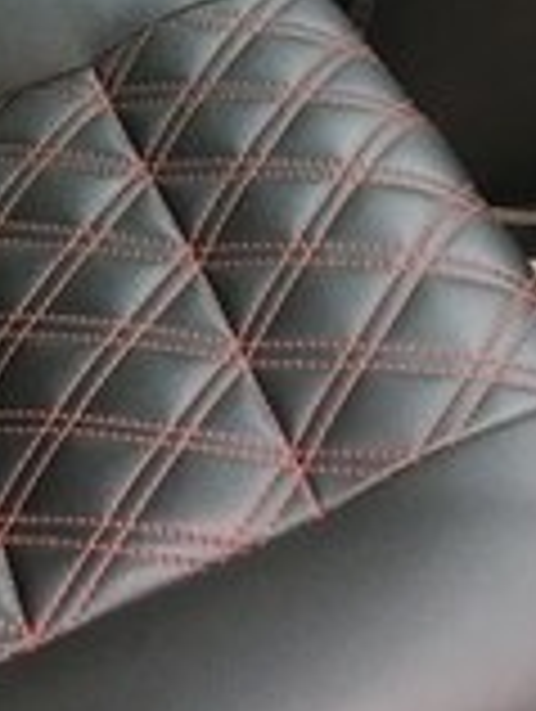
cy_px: -279
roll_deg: -2.8
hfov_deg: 16.0
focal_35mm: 91
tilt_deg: -28.9
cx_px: 32
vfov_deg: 19.4
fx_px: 1874
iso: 50
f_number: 2.2
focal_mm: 4.15
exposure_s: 1/33
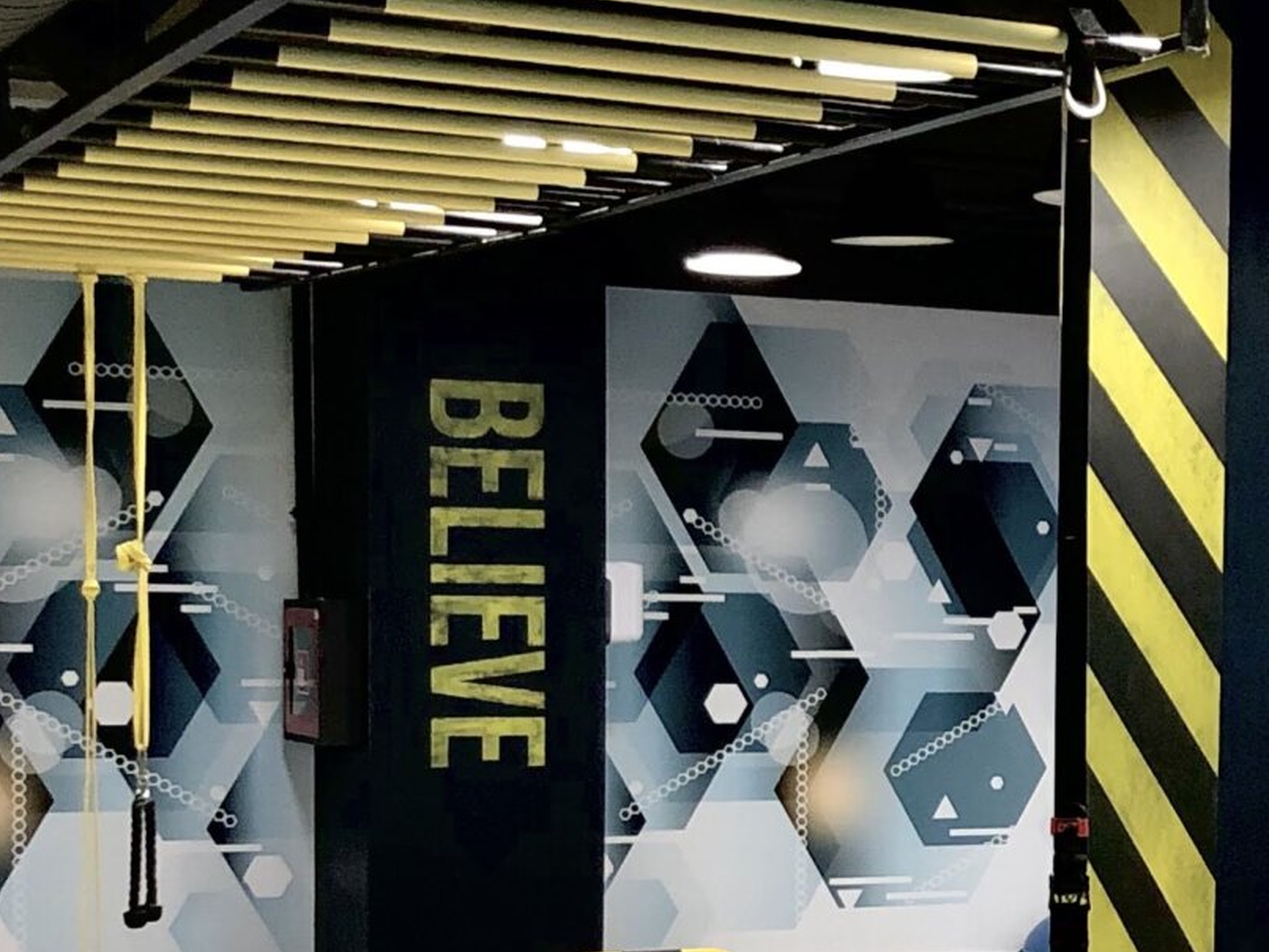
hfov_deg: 21.1
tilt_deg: -4.0
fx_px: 3263
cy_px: 853
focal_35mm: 89
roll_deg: -0.6
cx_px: 1319
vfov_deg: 16.4
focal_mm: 4
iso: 80
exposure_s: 1/17
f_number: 1.8
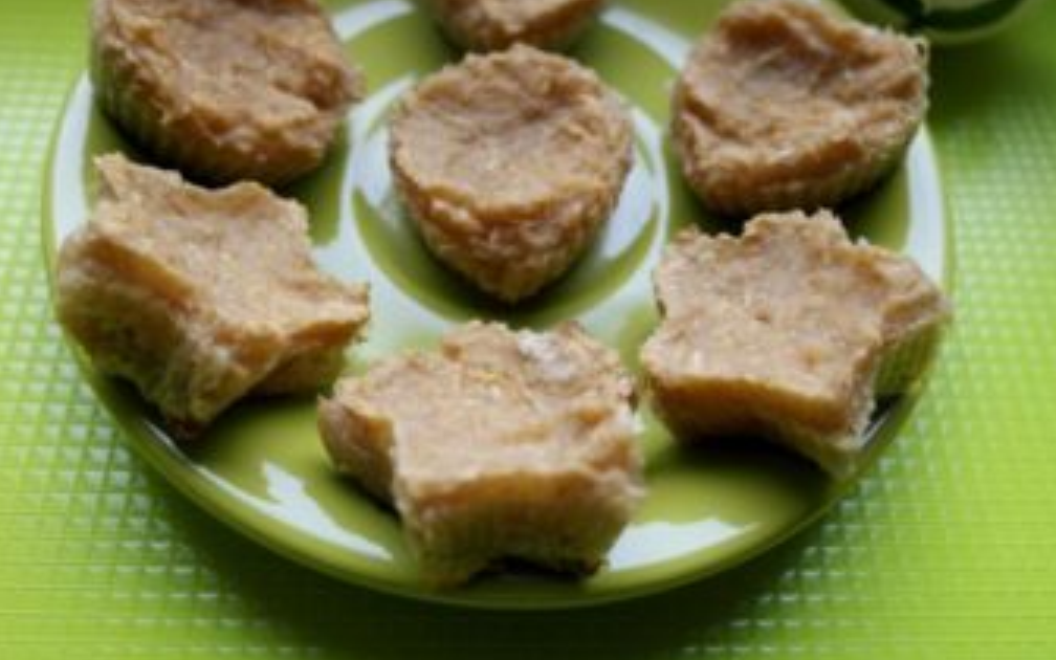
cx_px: 520
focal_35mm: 35
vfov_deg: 36.2
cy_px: 272
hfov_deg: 55.3
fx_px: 1007
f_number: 3.5
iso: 400
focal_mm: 20
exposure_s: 1/80
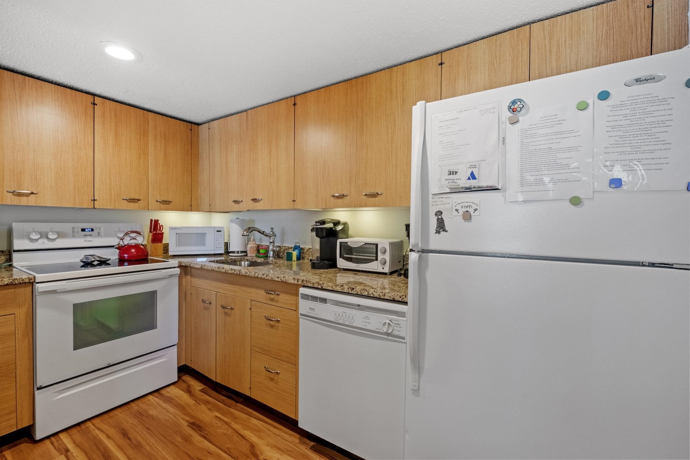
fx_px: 287
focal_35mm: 15
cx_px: 345
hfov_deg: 100.4
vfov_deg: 77.3
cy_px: 230
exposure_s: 1/6
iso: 1600
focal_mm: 10
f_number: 8
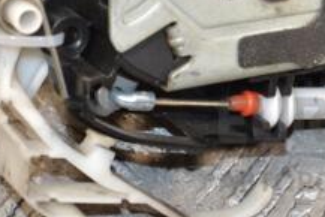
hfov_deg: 7.1
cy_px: -79
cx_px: 190
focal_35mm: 290
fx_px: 2620
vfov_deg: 4.7
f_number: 6.3
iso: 800
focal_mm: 70
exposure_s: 1/200
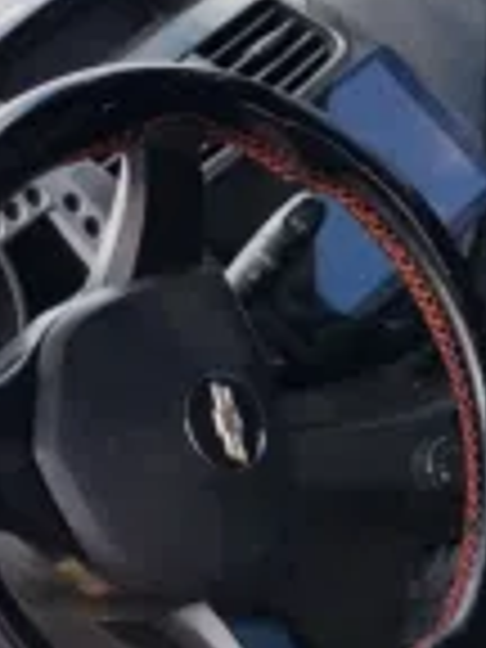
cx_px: 234
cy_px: 268
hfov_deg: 13.8
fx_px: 2003
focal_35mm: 107
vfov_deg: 18.4
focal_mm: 4.22
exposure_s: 1/230
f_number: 1.8
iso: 50
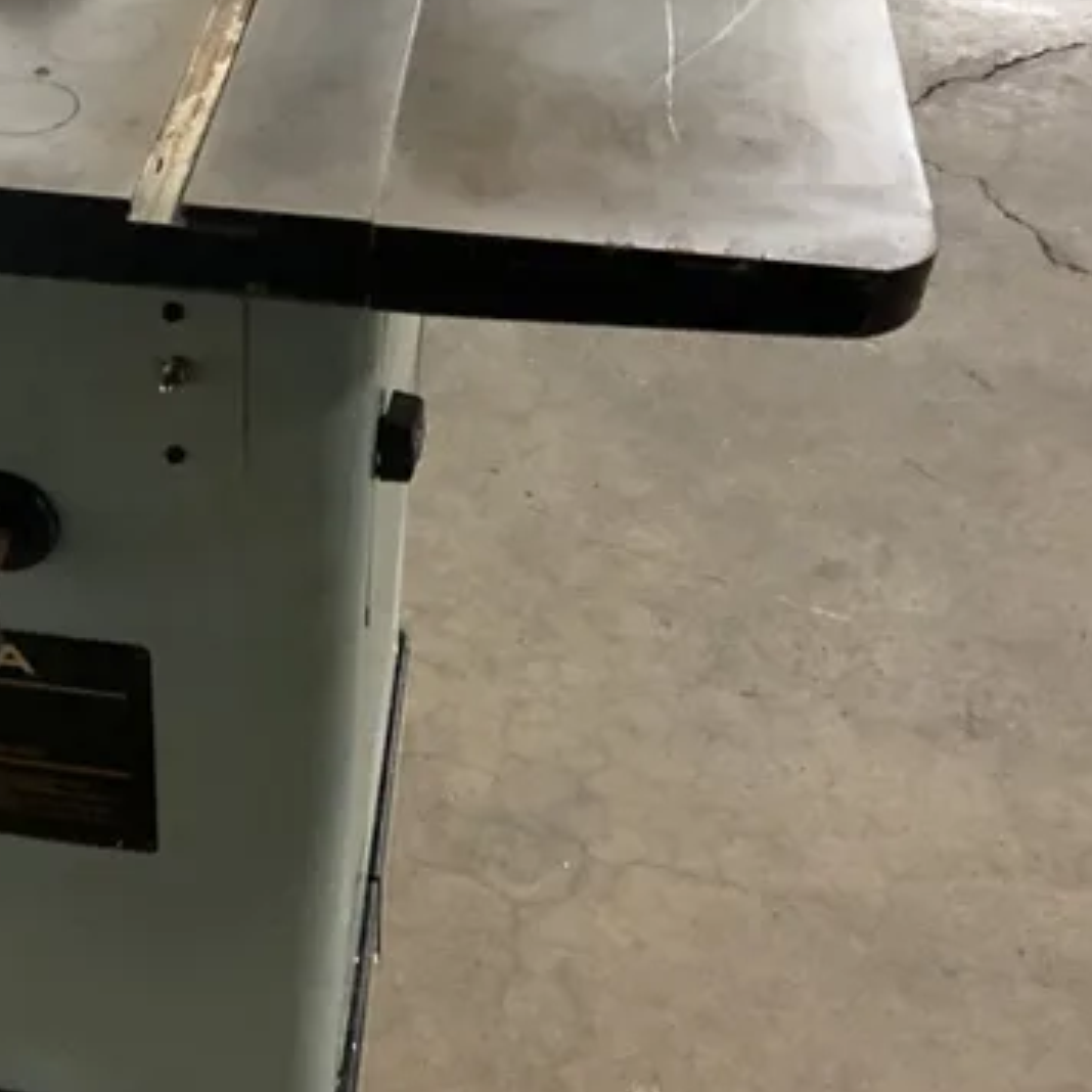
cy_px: 373
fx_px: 1927
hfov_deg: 30.6
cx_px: 169
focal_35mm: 54
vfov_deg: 31.4
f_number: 1.8
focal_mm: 3
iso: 320
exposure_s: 1/30
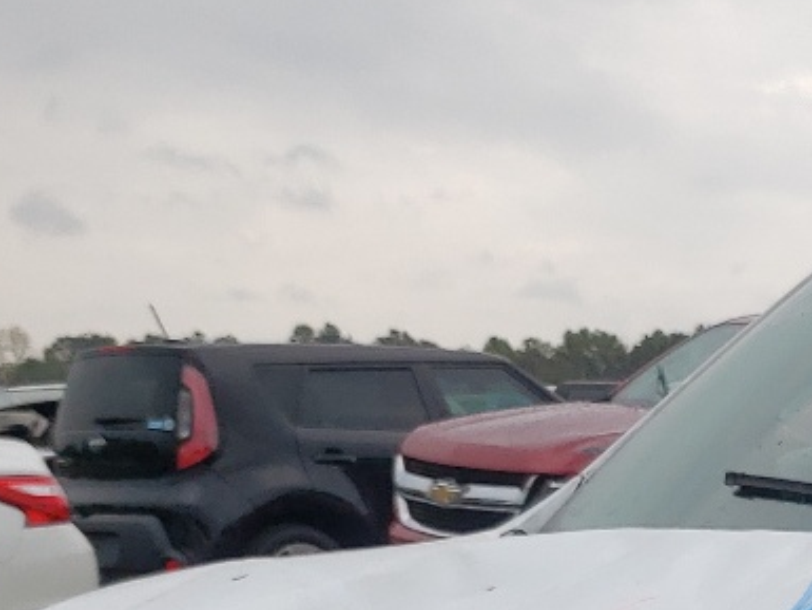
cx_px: 1251
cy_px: 1005
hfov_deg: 16.4
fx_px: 2534
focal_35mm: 108
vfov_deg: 12.8
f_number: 1.5
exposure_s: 1/556
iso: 50
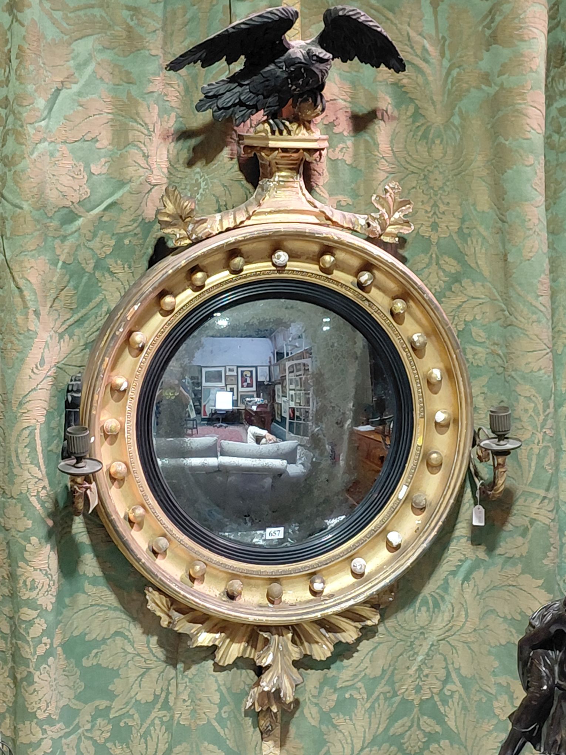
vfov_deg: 69.4
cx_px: 283
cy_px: 378
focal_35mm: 25
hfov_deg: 54.9
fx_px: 545
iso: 250
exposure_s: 1/120
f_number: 1.8
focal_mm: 4.69
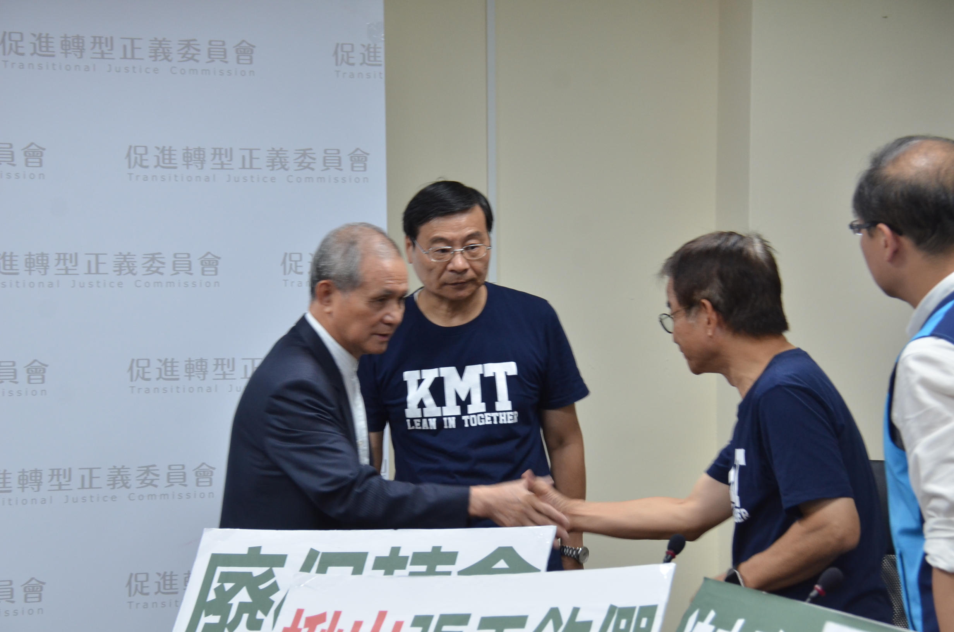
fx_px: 3411
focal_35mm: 129
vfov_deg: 10.6
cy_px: 316
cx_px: 477
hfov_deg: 15.9
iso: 800
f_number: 5.6
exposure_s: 1/50
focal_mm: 86
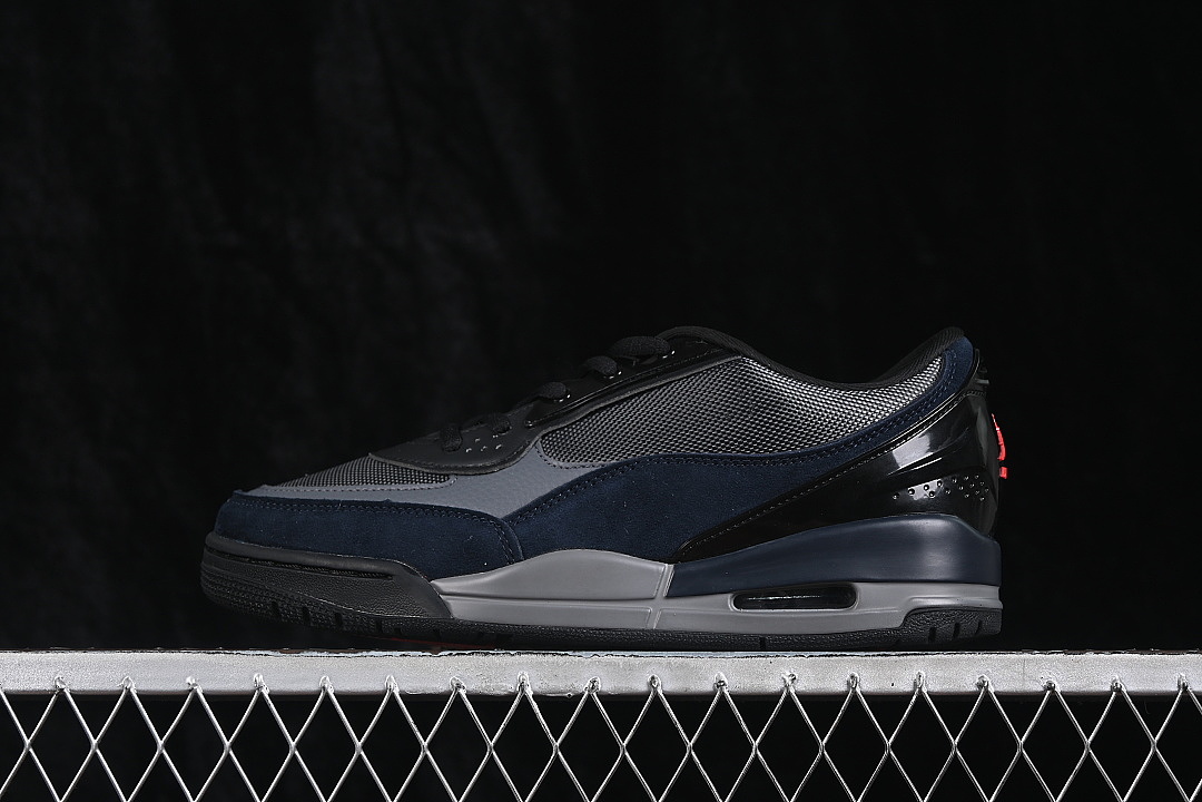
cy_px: 401
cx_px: 601
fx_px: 2504
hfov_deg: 27.0
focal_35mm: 75
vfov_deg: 18.2
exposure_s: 1/60
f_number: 6.3
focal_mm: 50
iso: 160
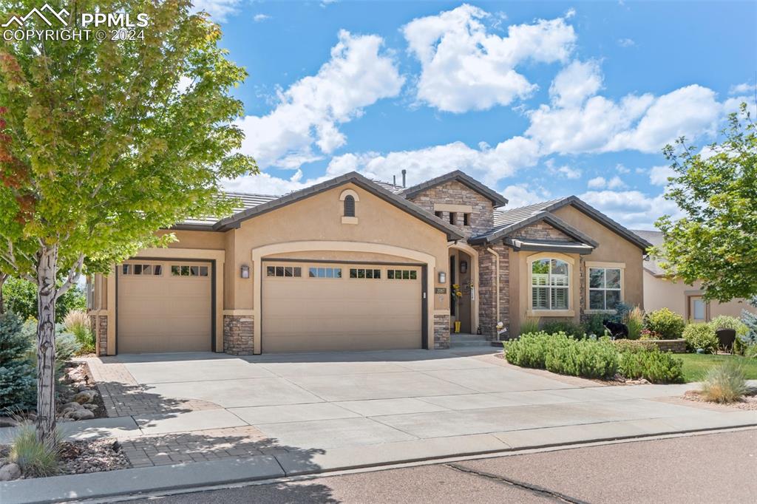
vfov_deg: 42.3
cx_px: 378
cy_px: 252
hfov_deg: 60.3
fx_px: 652
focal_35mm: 31
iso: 200
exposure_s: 1/200
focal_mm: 31
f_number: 7.1
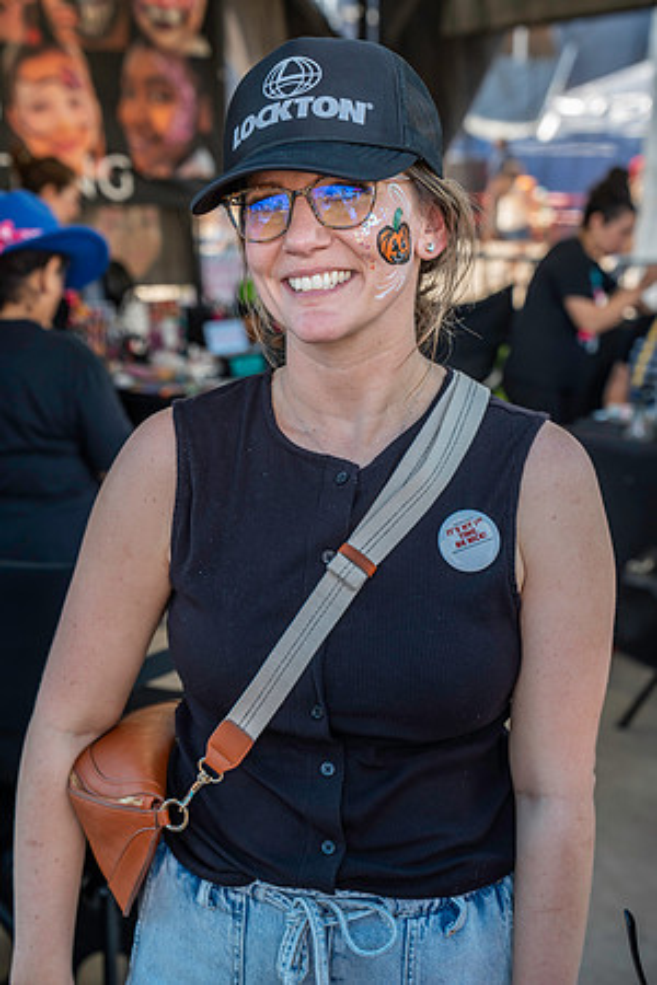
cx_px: 328
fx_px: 1533
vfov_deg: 35.6
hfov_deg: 24.2
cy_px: 492
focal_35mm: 56
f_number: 4.5
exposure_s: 1/200
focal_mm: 56
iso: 400
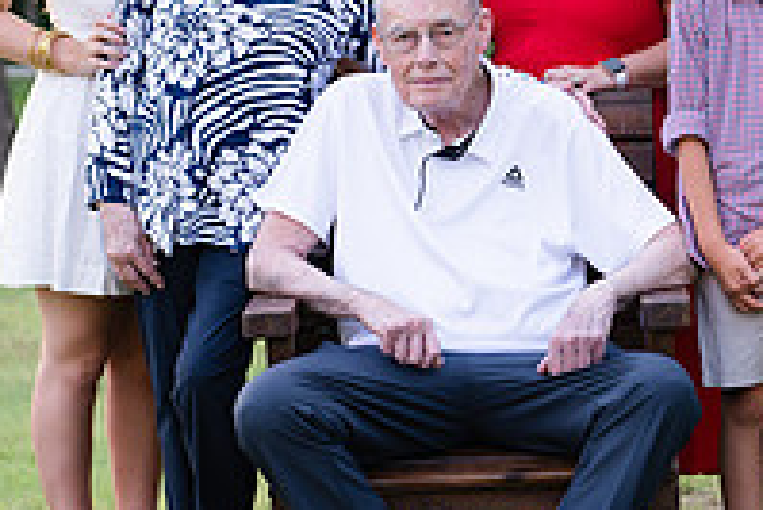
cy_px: 75
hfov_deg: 14.0
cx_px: 544
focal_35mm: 146
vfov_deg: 9.4
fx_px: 3097
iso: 160
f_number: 2
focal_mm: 50
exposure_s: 1/320
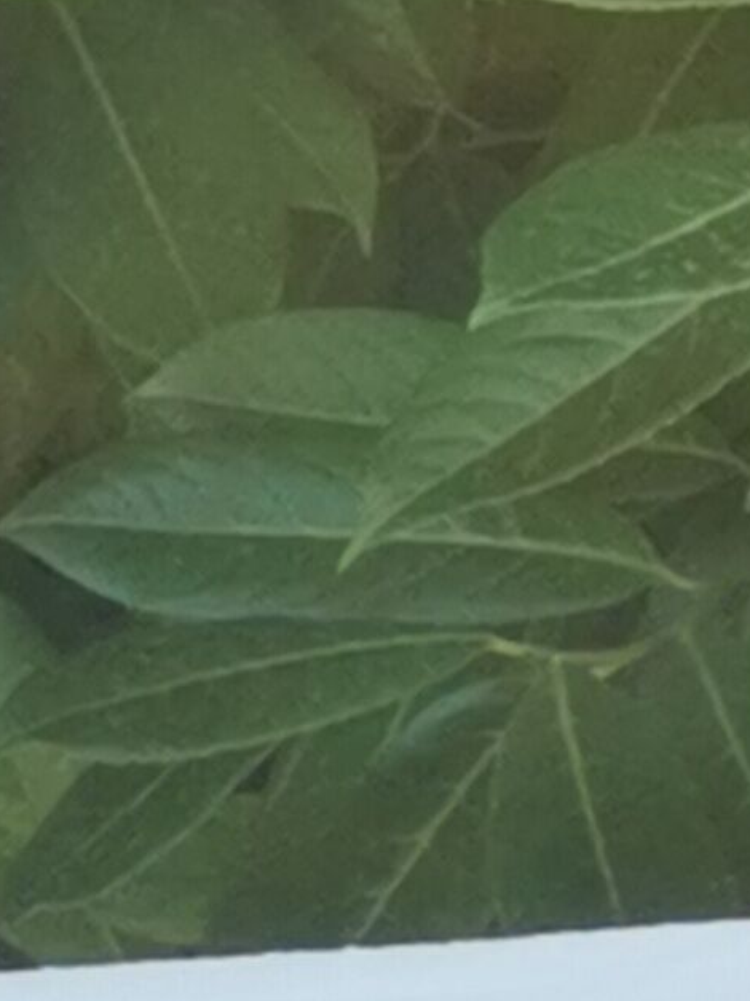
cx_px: 1883
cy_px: -220
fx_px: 10259
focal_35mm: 355
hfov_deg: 4.1
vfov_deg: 5.6
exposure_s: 1/404
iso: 50
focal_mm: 5.58
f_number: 1.8
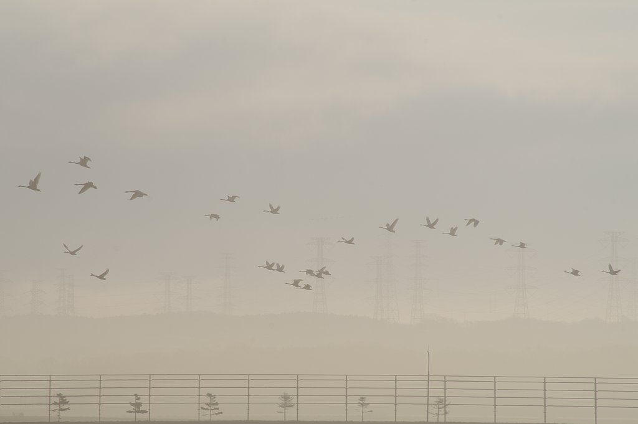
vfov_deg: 10.4
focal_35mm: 132
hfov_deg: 15.5
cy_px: 212
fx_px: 2337
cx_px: 319
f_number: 11
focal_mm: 87.5
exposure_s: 1/500
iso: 100
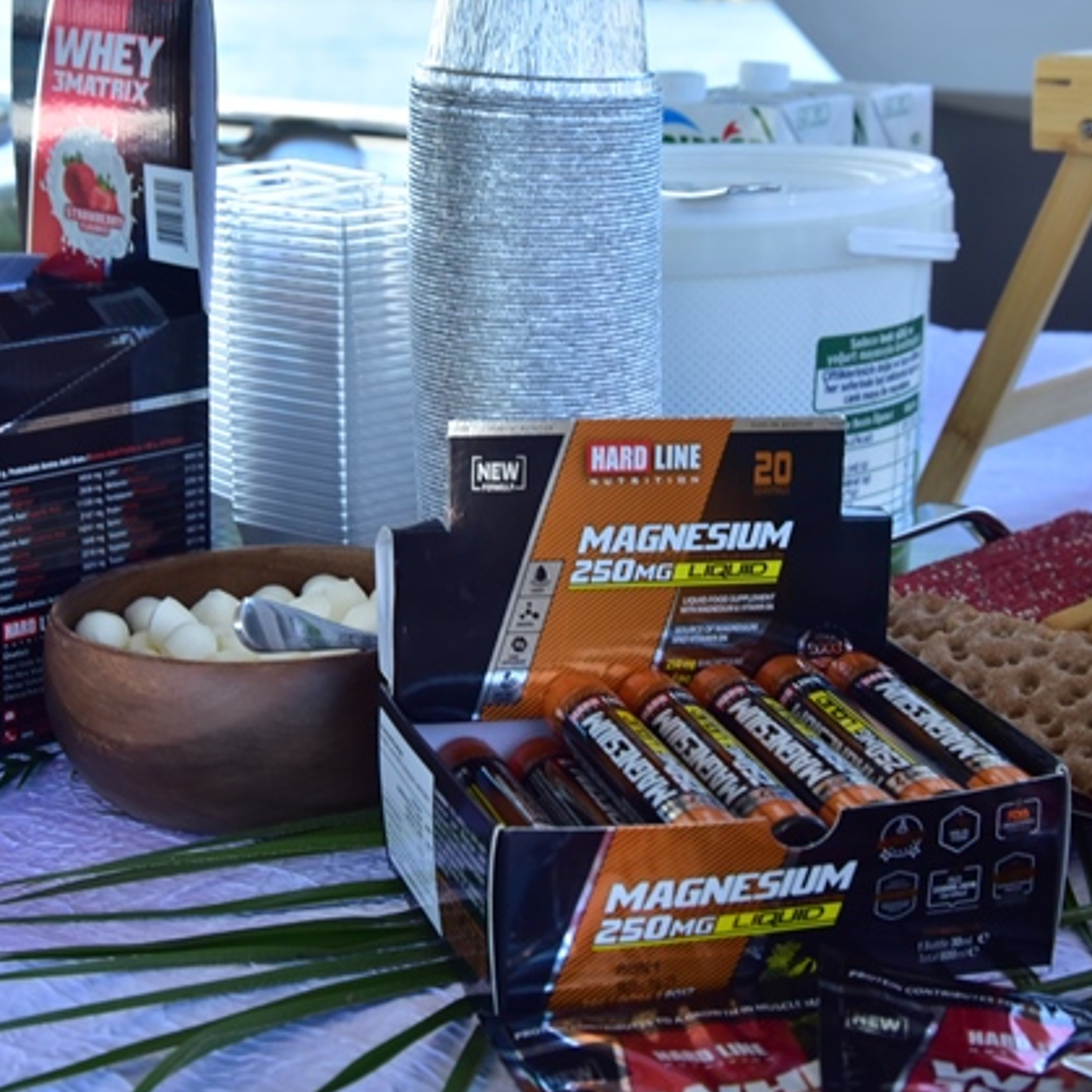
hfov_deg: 23.6
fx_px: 2605
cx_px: 404
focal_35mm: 73
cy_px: 463
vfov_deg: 23.6
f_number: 5.6
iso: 640
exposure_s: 1/320
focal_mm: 45
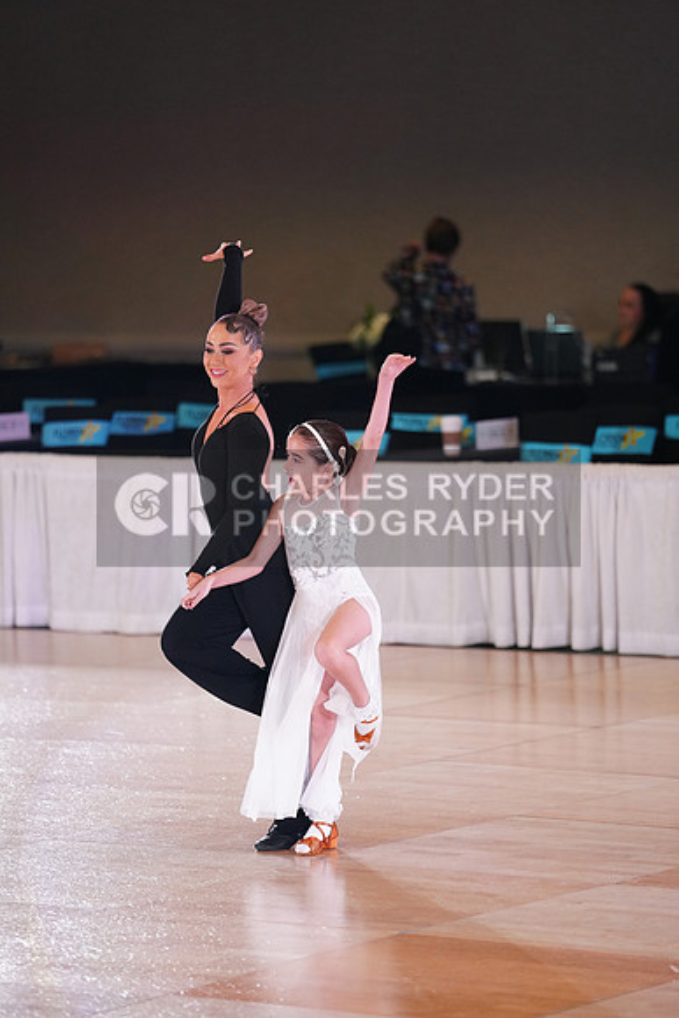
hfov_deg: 7.6
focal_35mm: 180
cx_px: 340
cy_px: 509
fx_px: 5089
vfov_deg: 11.4
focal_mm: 180
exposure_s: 1/500
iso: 2500
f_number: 2.8
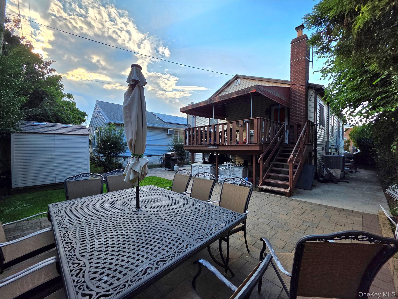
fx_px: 149
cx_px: 199
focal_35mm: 13
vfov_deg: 89.9
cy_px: 150
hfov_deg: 106.2
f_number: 1.9
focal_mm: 2.2
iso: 40
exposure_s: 1/769
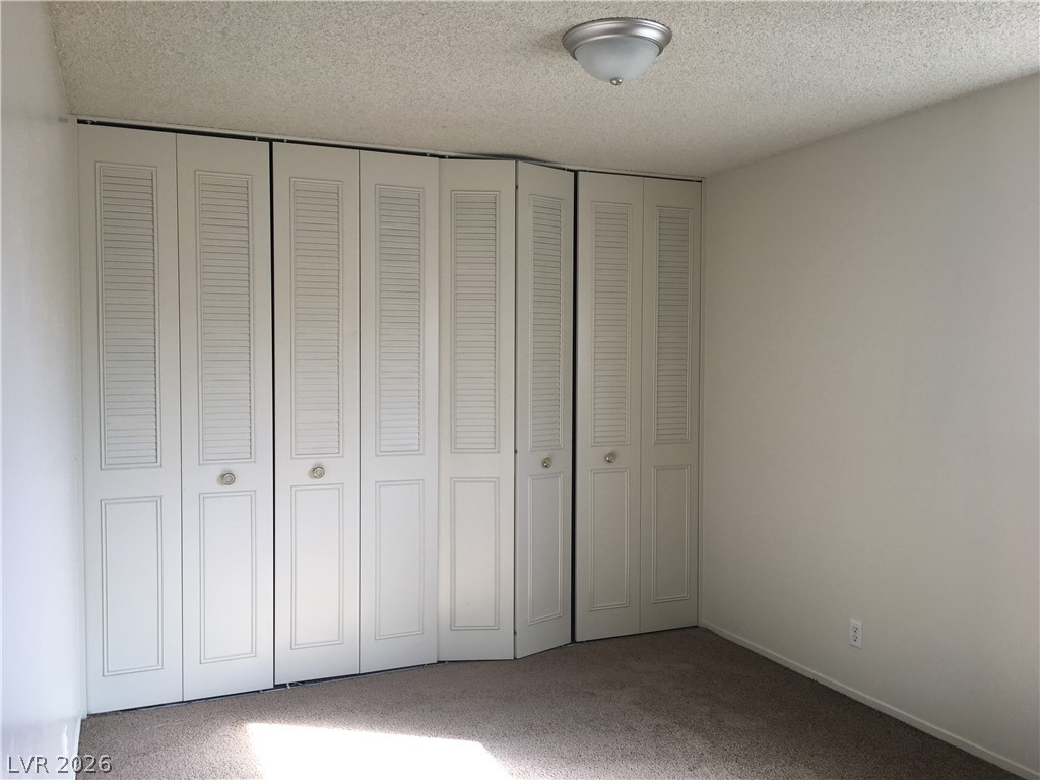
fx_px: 871
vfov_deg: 48.2
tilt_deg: -1.5
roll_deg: +0.0
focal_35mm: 29
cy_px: 390
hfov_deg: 61.7
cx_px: 520
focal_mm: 4.15
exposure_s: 1/120
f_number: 2.2
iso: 32
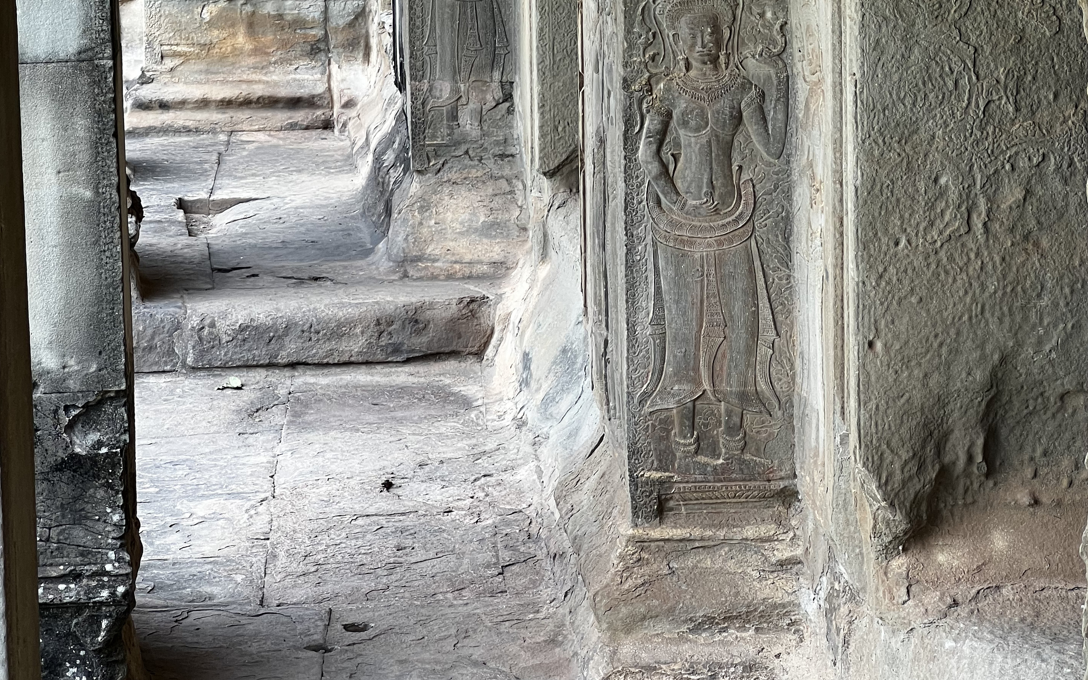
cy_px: 15
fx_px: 3410
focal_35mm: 115
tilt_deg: -3.7
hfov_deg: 18.1
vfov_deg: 11.3
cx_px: 542
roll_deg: +0.8
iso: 50
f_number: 2.8
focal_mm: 9
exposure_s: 1/99
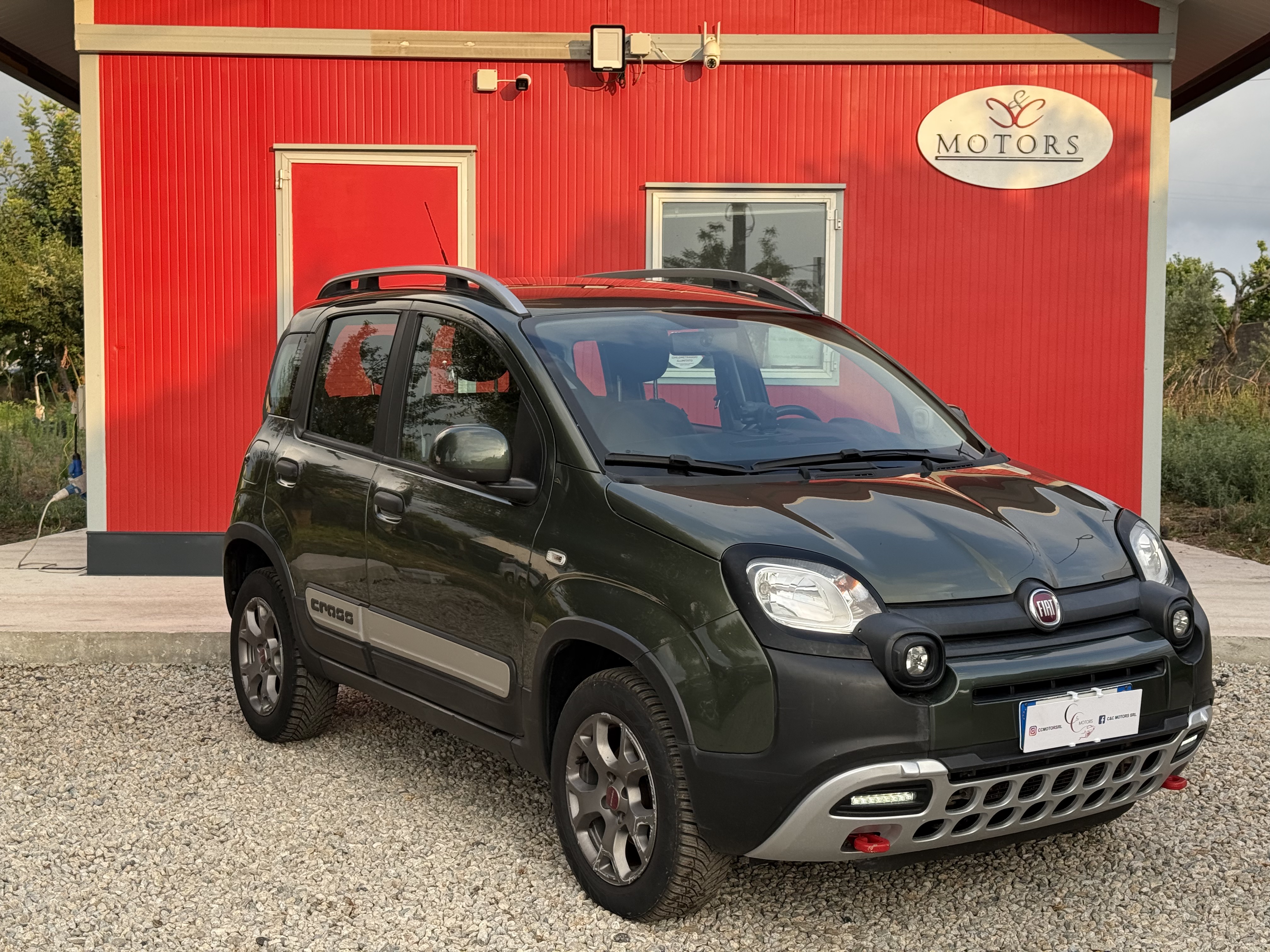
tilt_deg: -1.8
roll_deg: -1.2
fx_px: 1761
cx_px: 635
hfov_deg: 39.7
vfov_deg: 30.3
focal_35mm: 48
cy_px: 476
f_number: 1.78
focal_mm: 6.76
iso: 80
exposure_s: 1/906
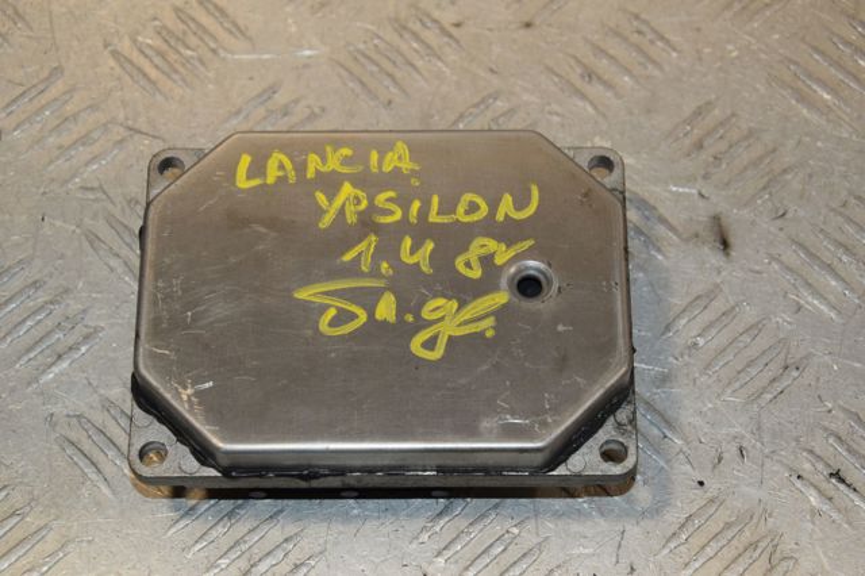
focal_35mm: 93
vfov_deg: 14.7
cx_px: 432
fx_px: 2233
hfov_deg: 21.9
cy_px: 288
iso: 800
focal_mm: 62
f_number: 8
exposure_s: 1/200
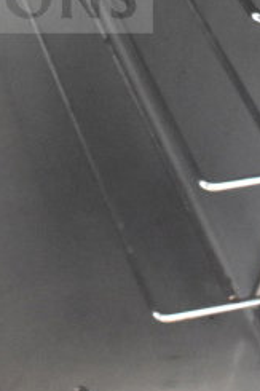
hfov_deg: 13.3
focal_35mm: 101
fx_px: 1096
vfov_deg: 19.0
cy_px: -93
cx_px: -27
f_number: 4.5
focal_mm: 18
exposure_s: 1/80
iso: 6400
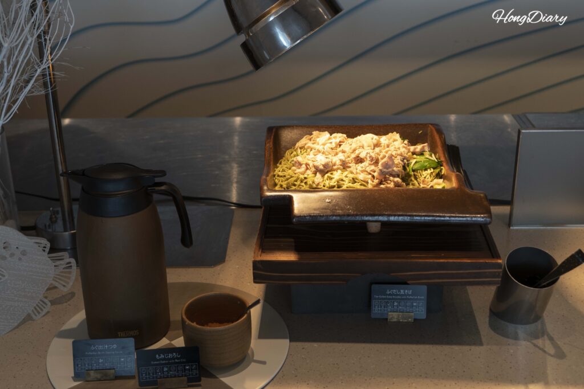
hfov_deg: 41.1
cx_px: 292
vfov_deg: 28.1
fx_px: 779
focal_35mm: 48
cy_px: 194
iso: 1000
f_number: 5.6
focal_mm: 48
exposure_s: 1/160
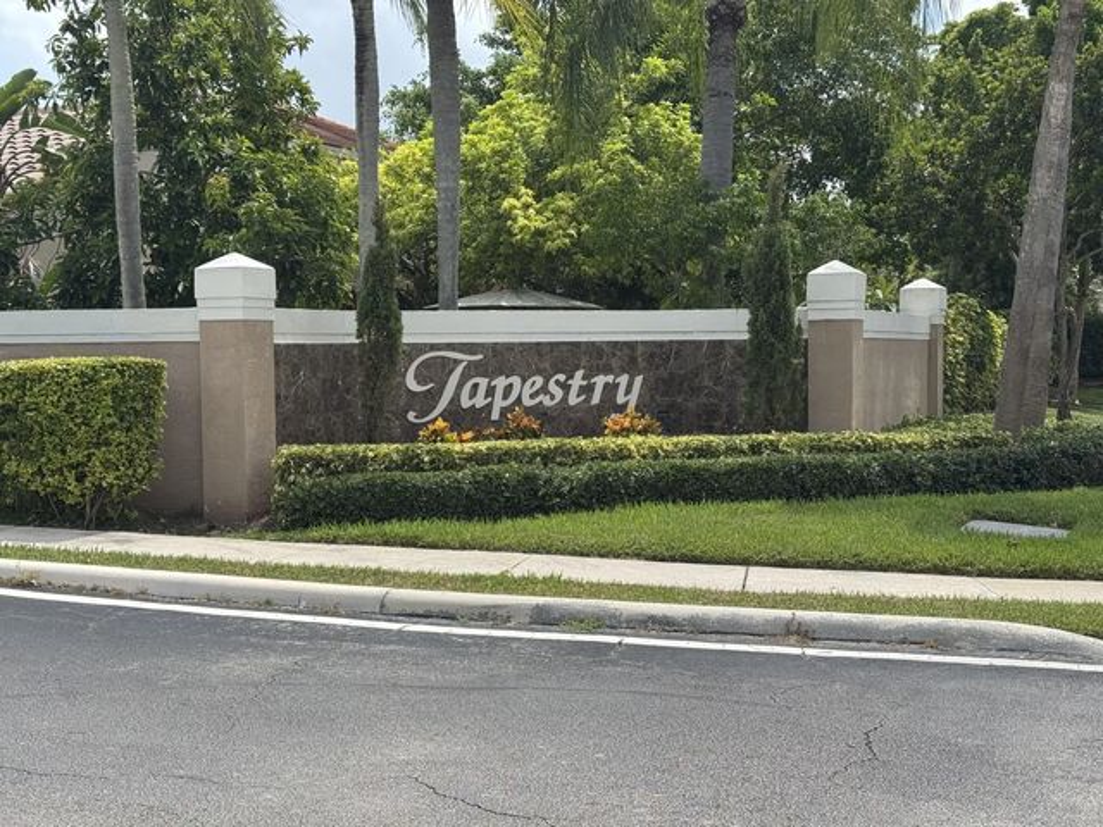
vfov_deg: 30.3
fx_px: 1529
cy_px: 414
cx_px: 552
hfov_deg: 39.7
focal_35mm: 48
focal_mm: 6.76
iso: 64
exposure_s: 1/2717
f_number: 1.78
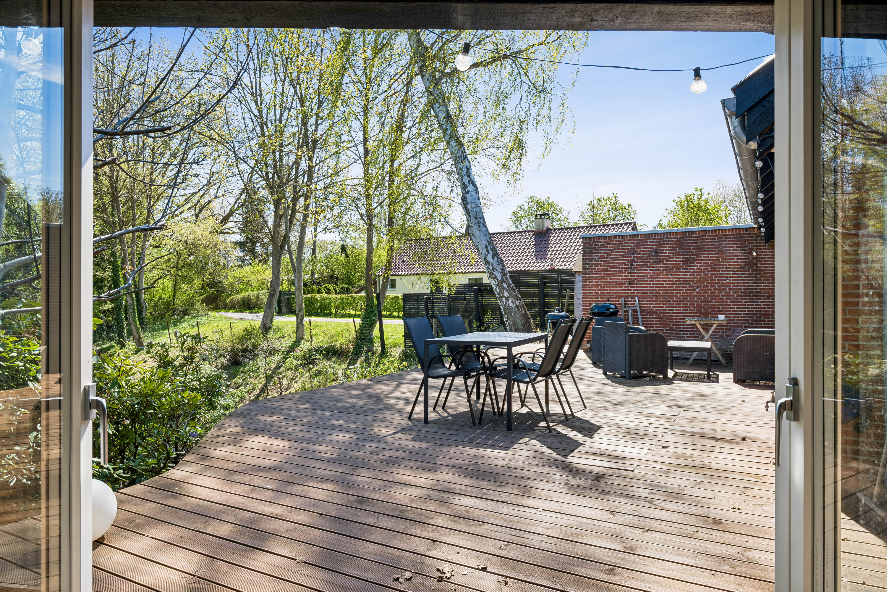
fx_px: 591
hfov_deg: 73.7
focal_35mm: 24
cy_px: 296
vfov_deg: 53.1
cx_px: 444
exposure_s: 1/60
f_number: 11
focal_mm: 24
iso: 160
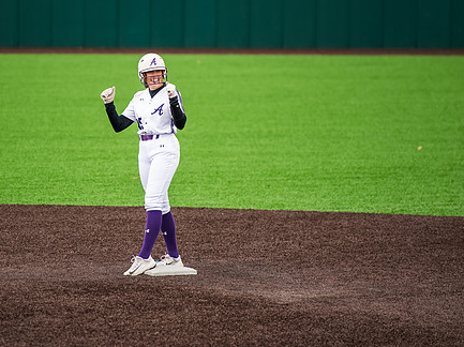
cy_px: 120
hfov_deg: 6.5
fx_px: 4071
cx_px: 160
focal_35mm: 304
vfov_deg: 4.9
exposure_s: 1/1000
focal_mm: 200
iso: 250
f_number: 3.2
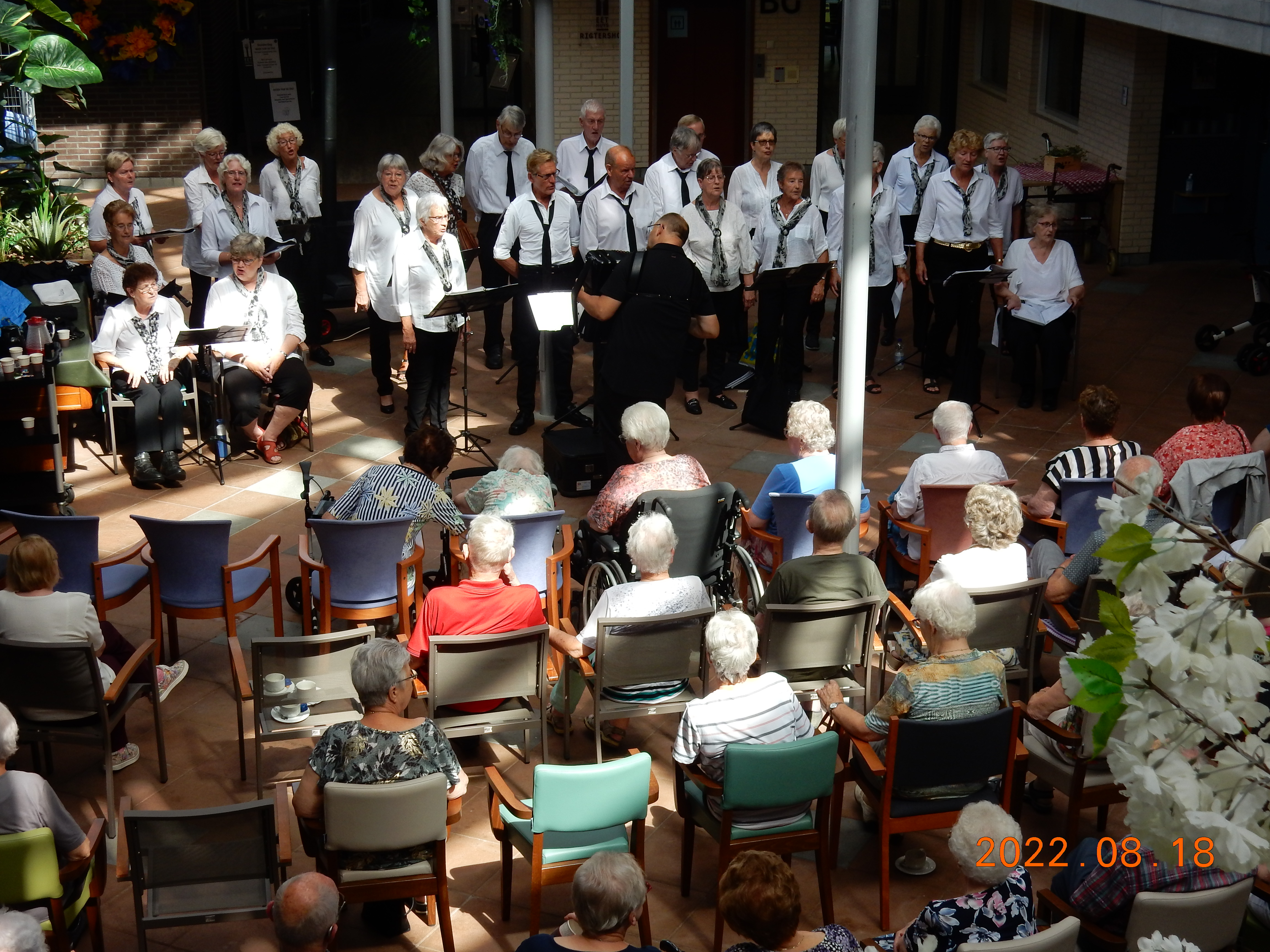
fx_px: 2201
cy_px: 476
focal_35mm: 60
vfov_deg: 24.4
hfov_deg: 32.2
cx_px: 635
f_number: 4.5
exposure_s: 1/160
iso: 125
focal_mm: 10.7
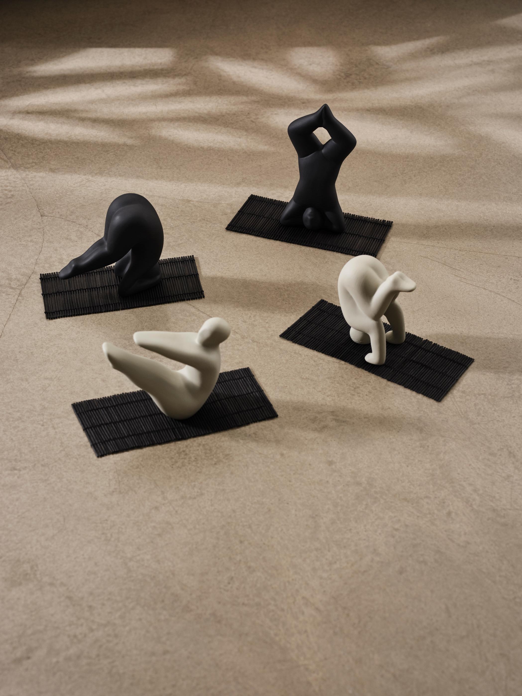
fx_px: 1267
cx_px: 261
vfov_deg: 30.7
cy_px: 348
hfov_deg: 23.3
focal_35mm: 63
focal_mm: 80
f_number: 8
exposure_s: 1/125
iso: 320
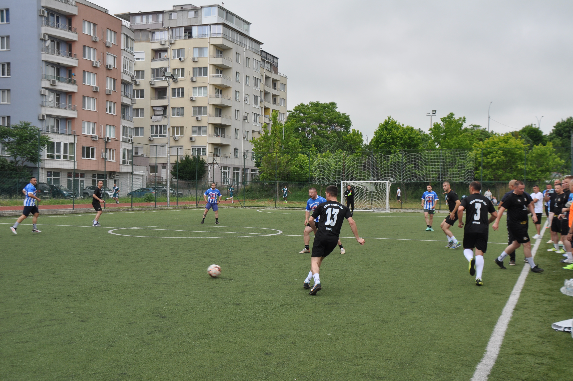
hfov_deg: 49.6
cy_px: 190
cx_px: 286
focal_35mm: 39
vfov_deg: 34.1
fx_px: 620
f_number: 8
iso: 200
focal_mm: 26
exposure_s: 1/250
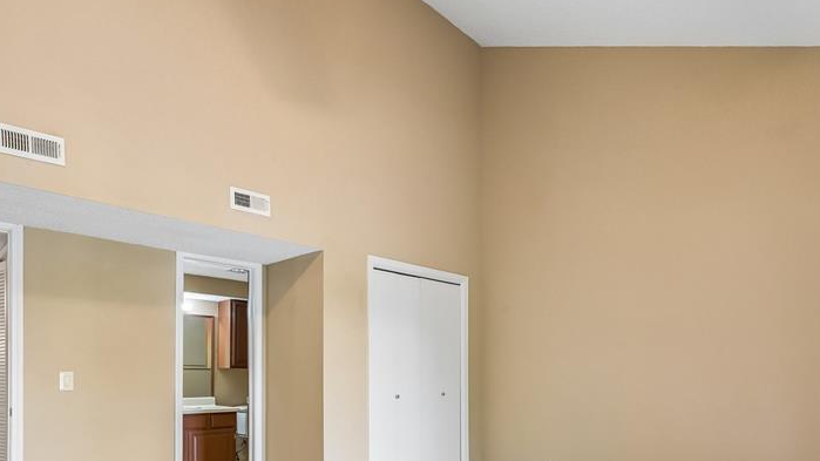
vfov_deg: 46.8
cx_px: 382
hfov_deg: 78.6
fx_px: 500
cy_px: 371
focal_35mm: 23
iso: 100
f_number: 6.3
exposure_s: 1/10
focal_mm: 10
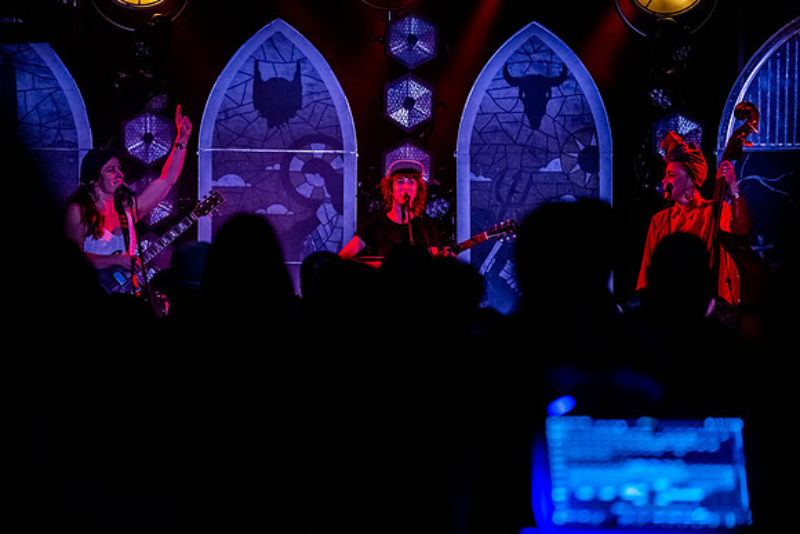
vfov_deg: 11.2
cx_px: 400
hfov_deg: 16.6
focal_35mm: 123
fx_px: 2734
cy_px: 267
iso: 3200
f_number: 2.8
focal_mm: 123
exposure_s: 1/160
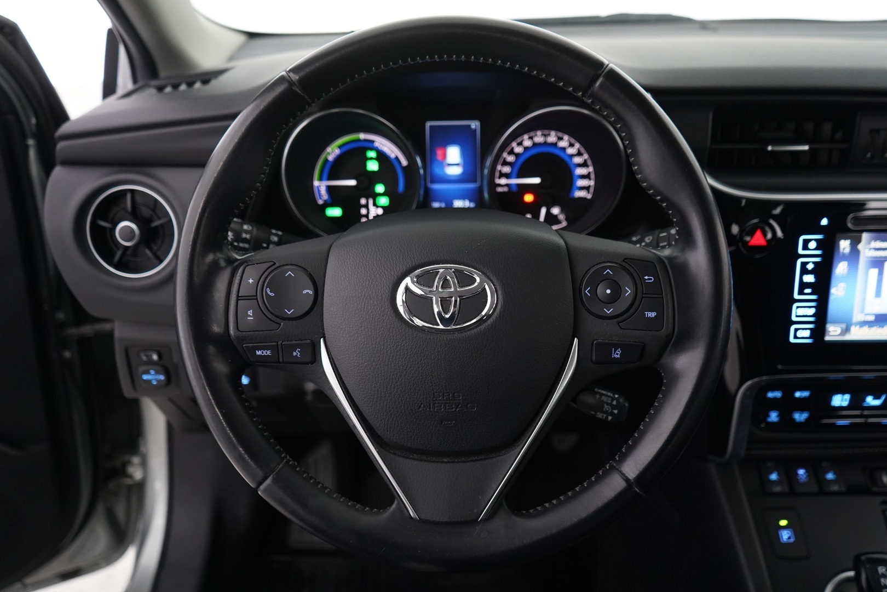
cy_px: 296
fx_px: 714
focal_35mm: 29
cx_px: 444
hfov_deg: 63.7
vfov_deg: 45.0
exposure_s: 1/40
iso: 3200
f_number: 3.5
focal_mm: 29
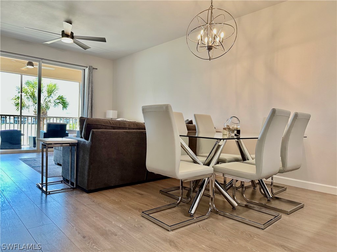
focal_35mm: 24
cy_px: 126
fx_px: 234
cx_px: 168
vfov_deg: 56.8
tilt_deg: -0.9
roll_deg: -2.1
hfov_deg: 71.6
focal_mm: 6.86
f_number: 1.78
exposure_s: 1/120
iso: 160
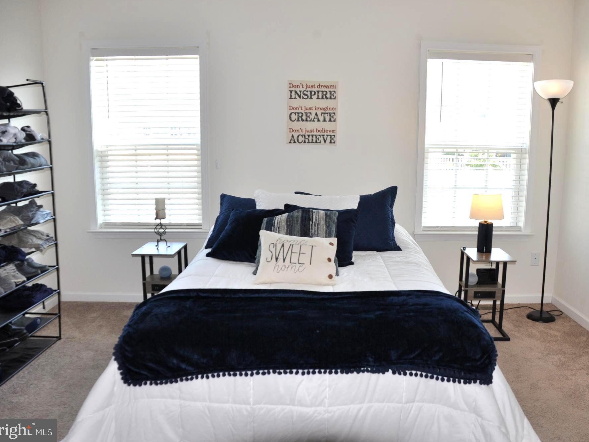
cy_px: 217
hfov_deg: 59.8
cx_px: 324
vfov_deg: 46.8
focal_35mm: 30
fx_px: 511
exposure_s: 1/200
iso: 360
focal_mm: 18
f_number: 3.5
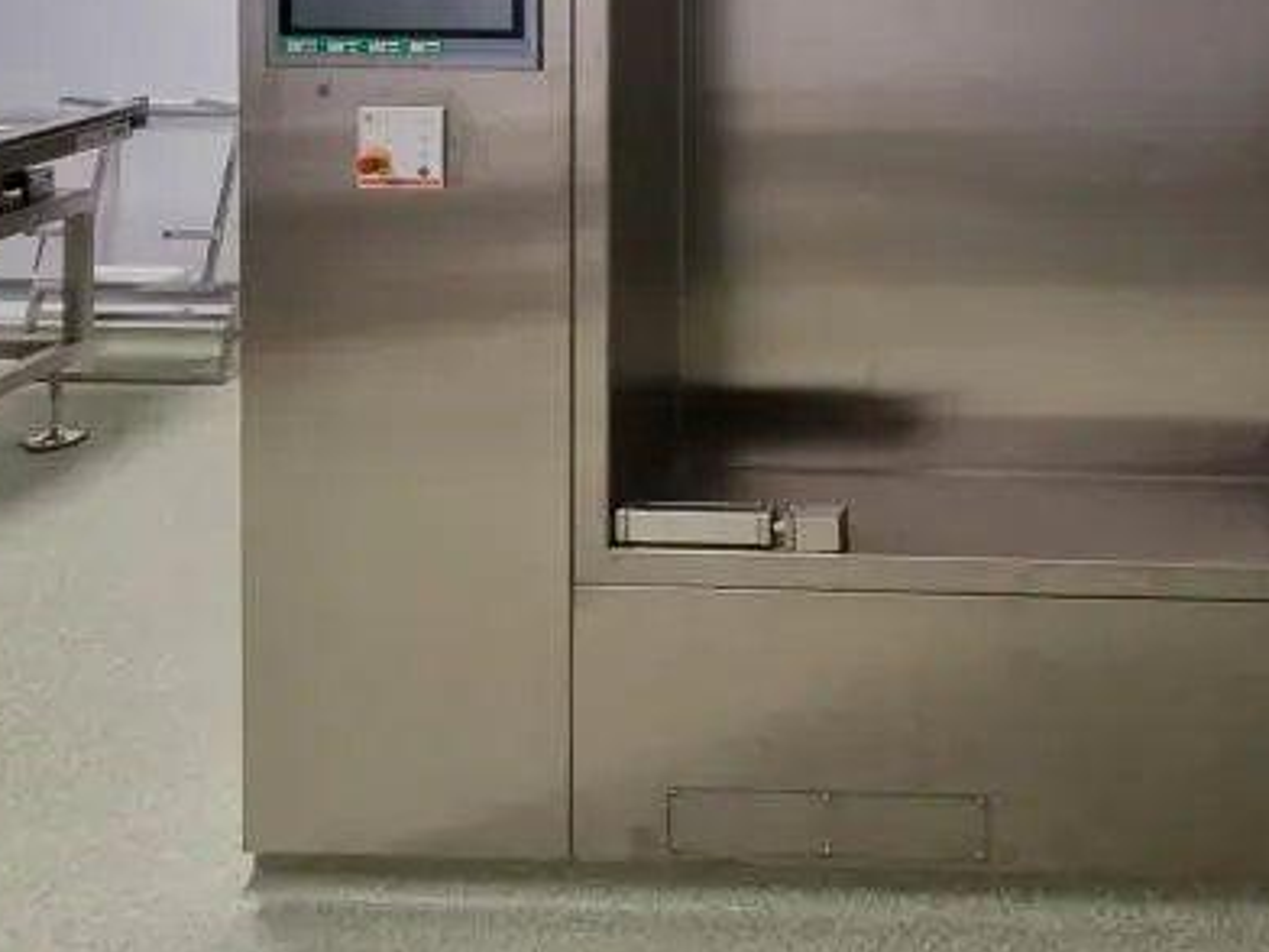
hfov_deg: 46.0
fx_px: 1246
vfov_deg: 35.1
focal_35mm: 34
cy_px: -123
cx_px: 1246
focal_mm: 2.2
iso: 320
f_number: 2.2
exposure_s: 1/33
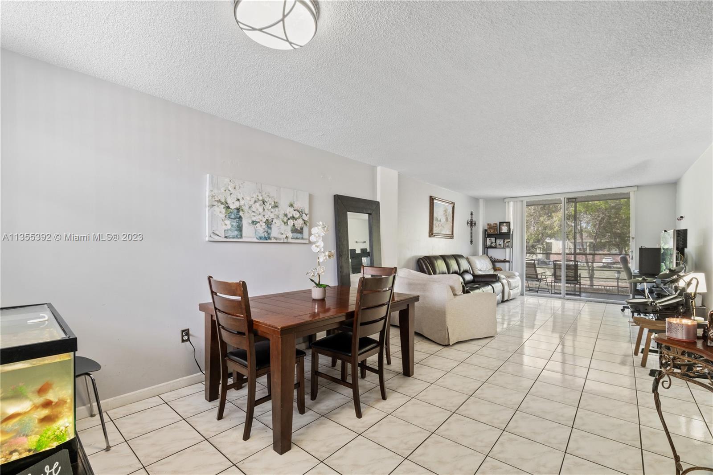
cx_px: 356
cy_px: 238
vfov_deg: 77.3
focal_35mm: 15
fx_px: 297
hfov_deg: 100.4
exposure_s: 1
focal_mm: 10
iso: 200
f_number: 9
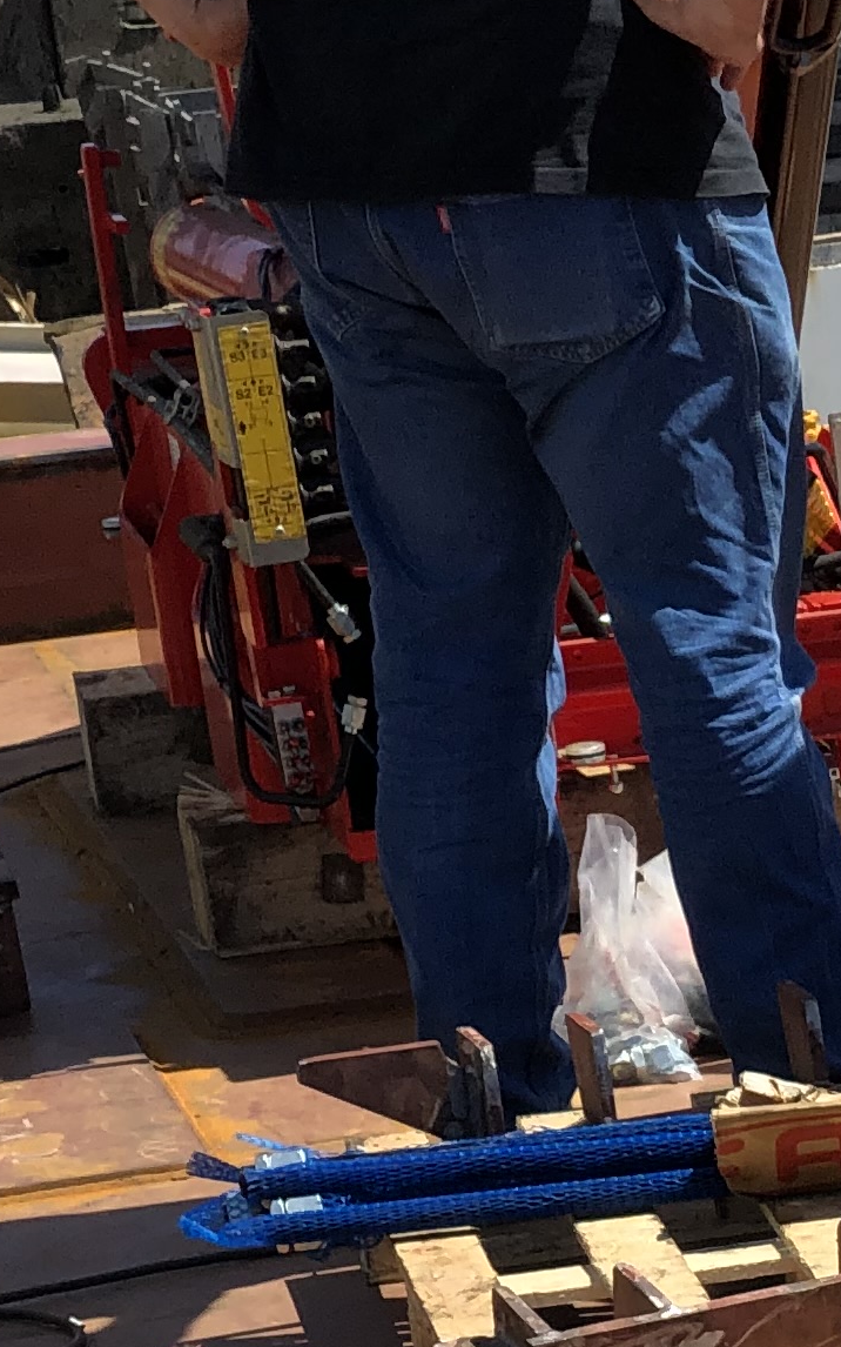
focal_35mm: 194
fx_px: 7116
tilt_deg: -18.7
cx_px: 2071
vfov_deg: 10.6
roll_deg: +4.6
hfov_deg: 6.4
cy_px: 1722
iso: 16
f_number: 2.4
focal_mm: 6
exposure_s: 1/787
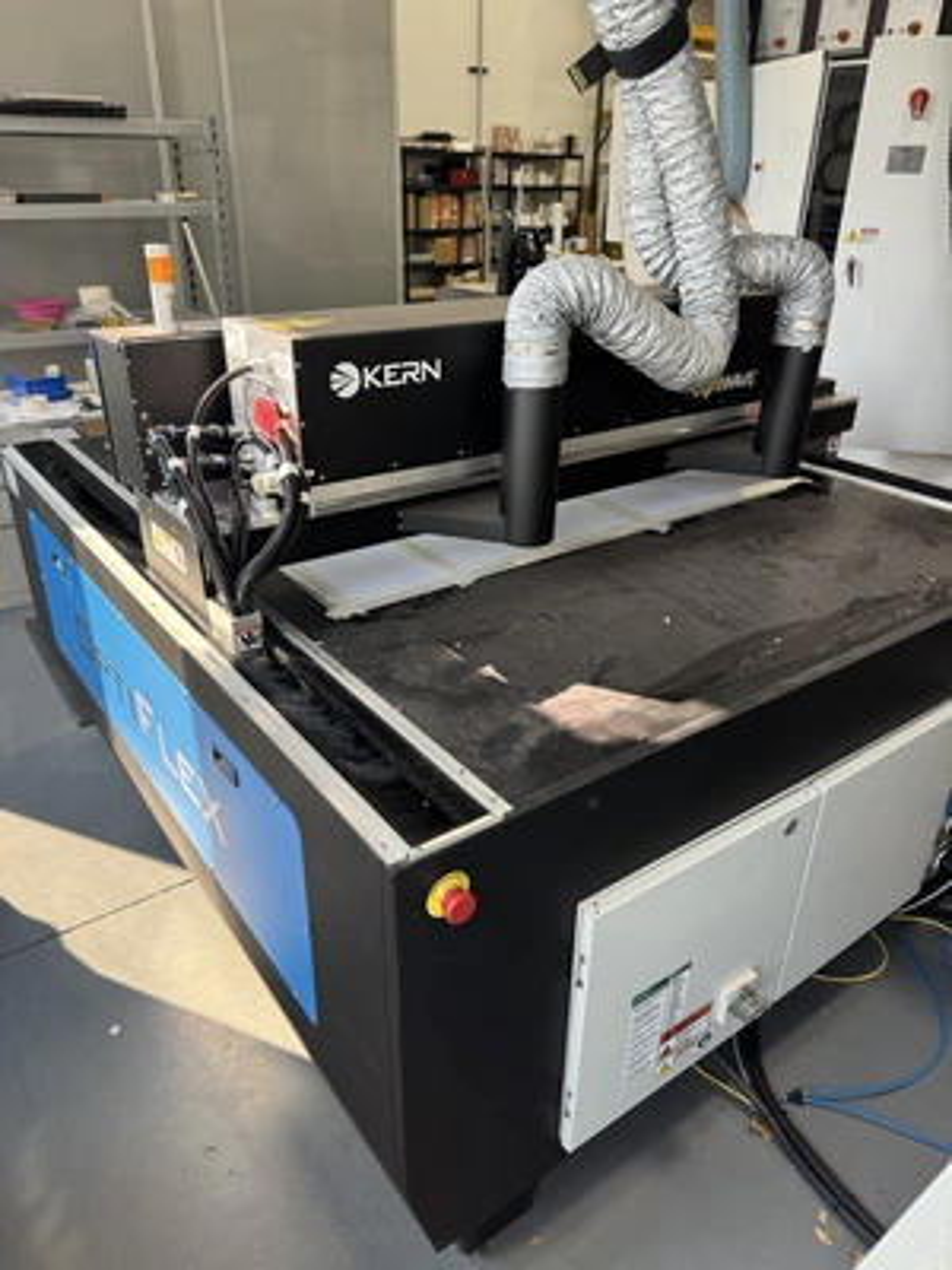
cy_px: 635
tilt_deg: -27.0
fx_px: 880
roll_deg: -1.0
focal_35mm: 24
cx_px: 476
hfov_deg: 56.8
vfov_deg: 71.6
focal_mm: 6.76
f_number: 1.78
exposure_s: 1/120
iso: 100
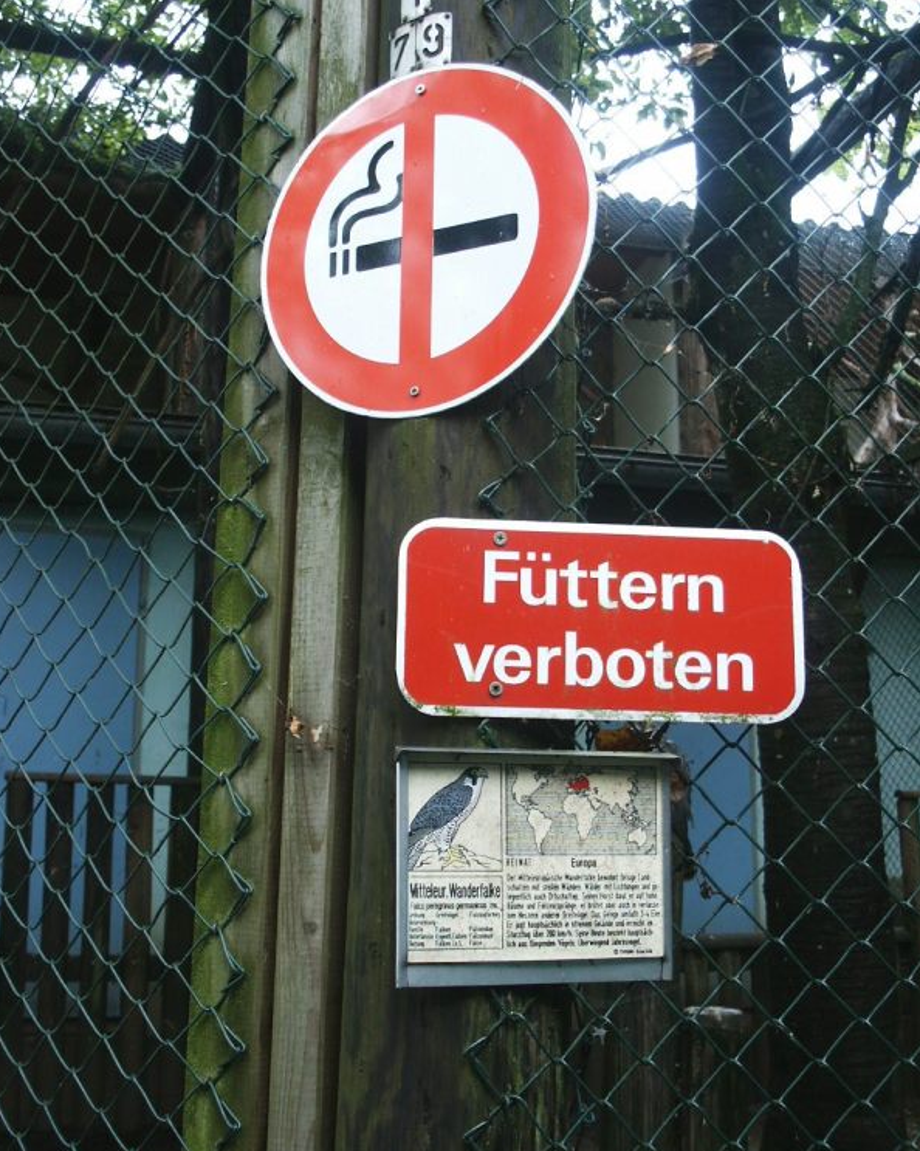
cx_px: 458
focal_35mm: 41
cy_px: 593
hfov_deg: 36.5
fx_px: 1396
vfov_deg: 44.8
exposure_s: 1/60
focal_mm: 8.18
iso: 64
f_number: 3
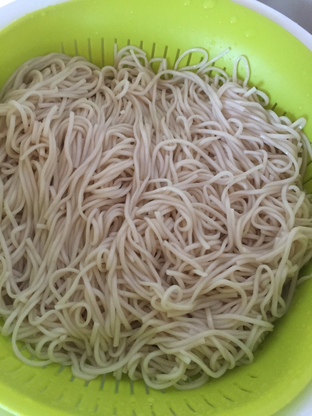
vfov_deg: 61.7
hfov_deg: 48.2
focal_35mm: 29
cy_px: 208
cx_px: 156
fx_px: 349
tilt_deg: -63.5
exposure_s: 1/17
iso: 250
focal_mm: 4.15
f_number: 2.2
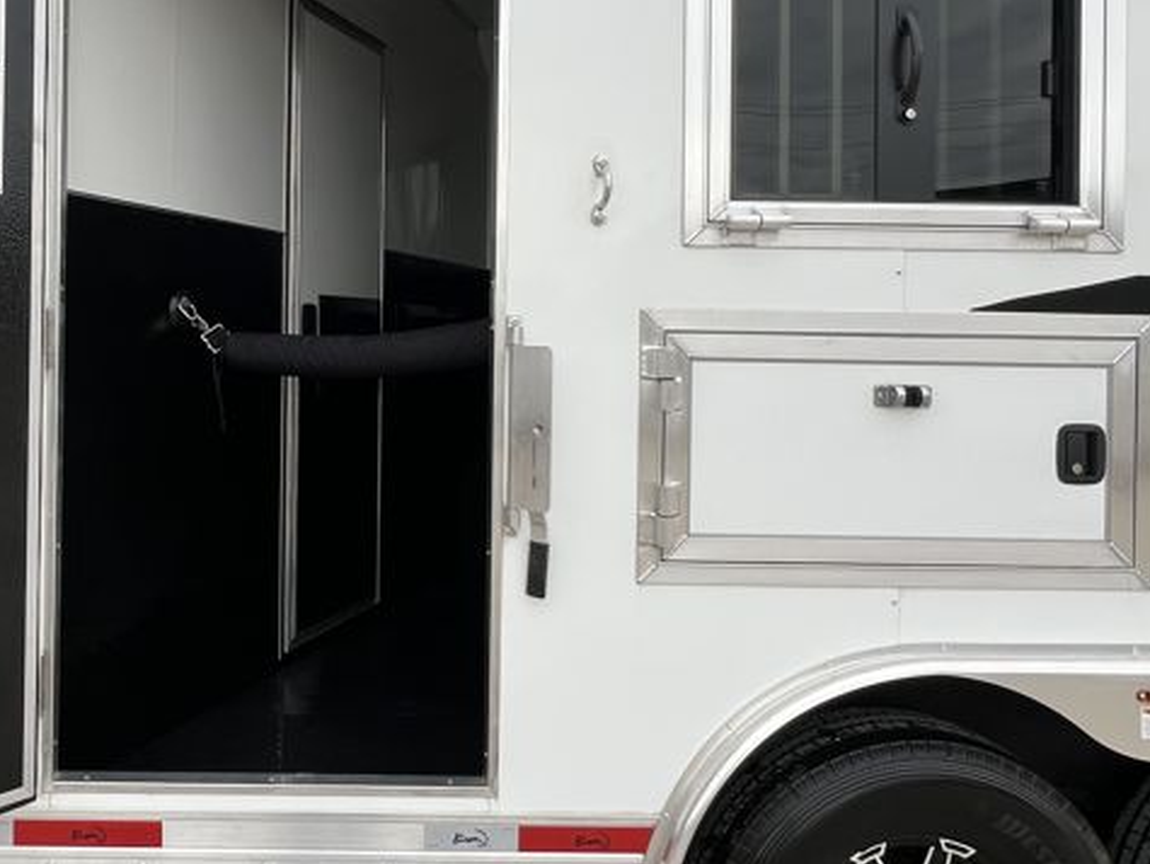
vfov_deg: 49.5
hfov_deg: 60.3
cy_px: 346
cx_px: 300
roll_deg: -0.5
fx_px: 931
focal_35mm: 28
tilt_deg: -2.3
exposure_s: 1/189
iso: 32
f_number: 1.8
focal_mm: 1.57
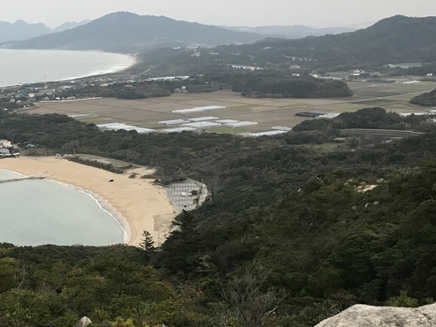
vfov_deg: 25.7
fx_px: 705
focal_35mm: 56
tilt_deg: -16.2
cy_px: 257
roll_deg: +1.6
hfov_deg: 32.3
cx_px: 25
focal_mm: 3.99
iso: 20
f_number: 1.8
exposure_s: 1/40
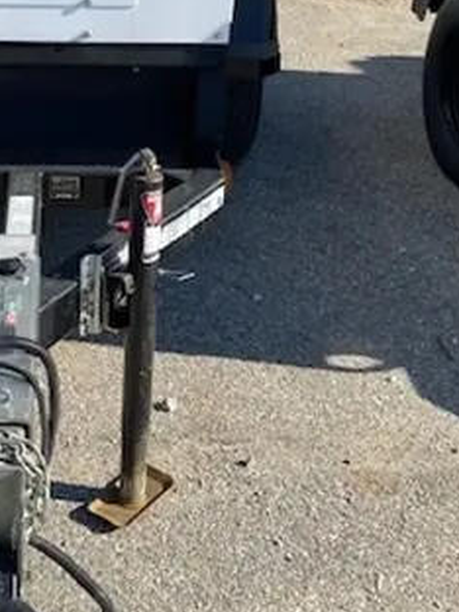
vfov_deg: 31.2
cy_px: 160
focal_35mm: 61
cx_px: 82
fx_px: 1078
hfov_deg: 23.6
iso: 32
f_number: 1.8
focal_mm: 4.25
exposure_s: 1/1838
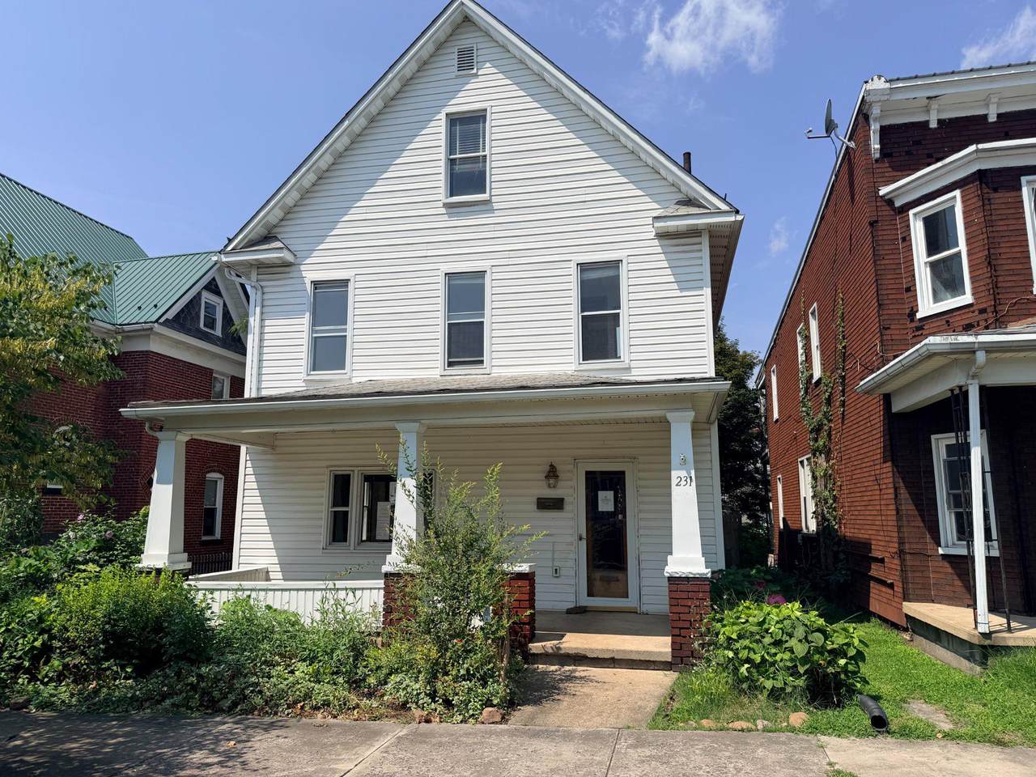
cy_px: 388
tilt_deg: +9.4
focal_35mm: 24
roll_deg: +0.0
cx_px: 518
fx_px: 718
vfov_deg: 56.8
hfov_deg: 71.6
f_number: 1.78
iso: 80
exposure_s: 1/7353
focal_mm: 6.76
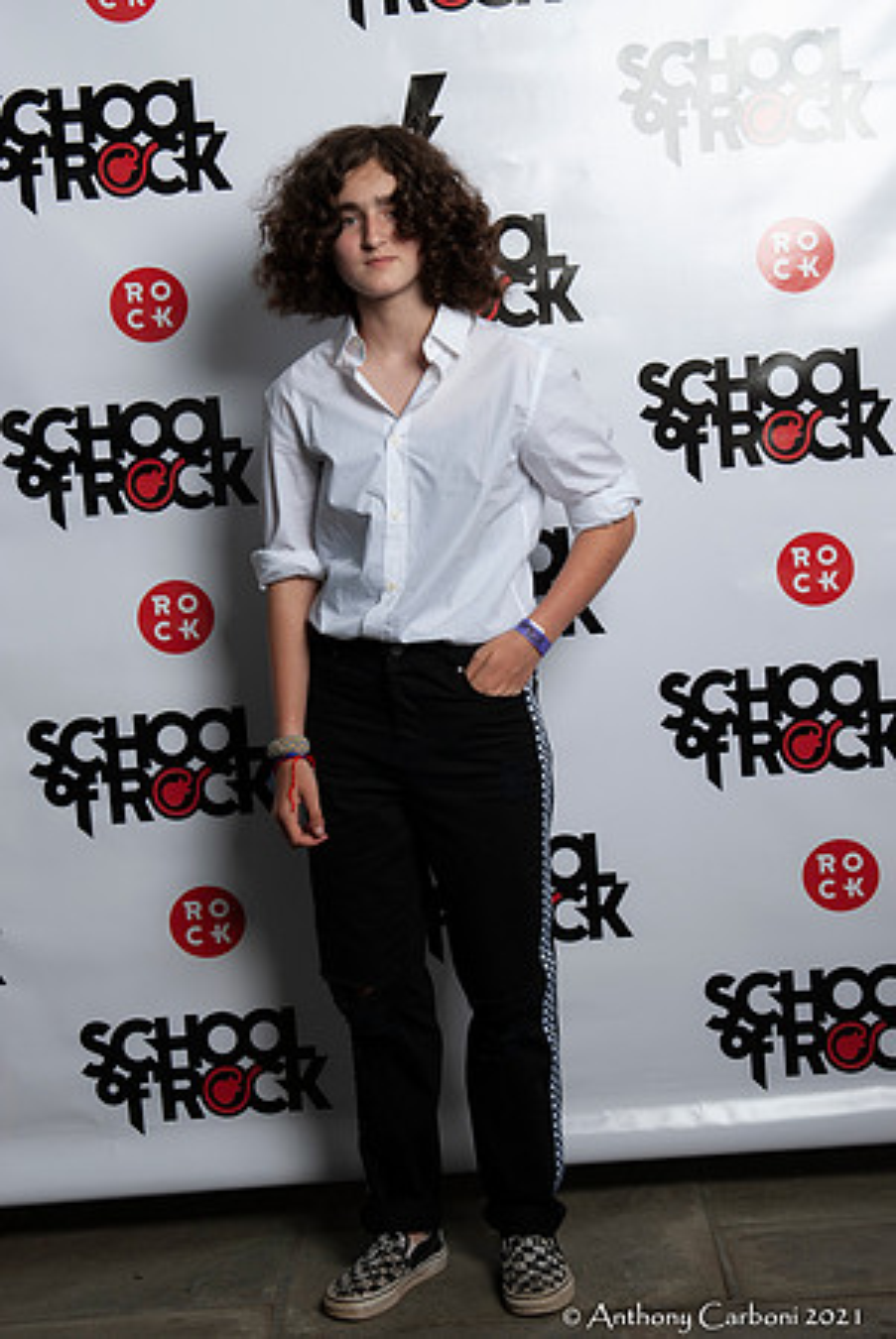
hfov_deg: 20.7
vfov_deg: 30.5
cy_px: 670
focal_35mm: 66
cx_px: 448
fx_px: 2458
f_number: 5.6
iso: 100
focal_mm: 44
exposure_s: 1/200
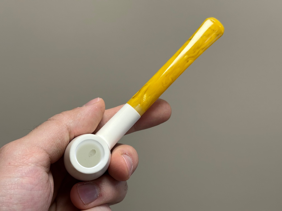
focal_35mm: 48
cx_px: 141
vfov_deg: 30.3
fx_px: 391
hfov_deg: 39.7
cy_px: 106
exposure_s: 1/121
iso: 80
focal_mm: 6.86
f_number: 1.78
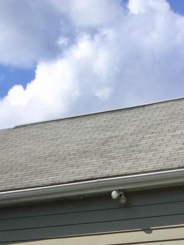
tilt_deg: -2.6
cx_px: 98
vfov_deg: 16.3
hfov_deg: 13.8
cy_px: 397
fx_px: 758
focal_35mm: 107
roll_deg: +1.6
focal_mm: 3.3
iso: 25
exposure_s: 1/1294
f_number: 2.4
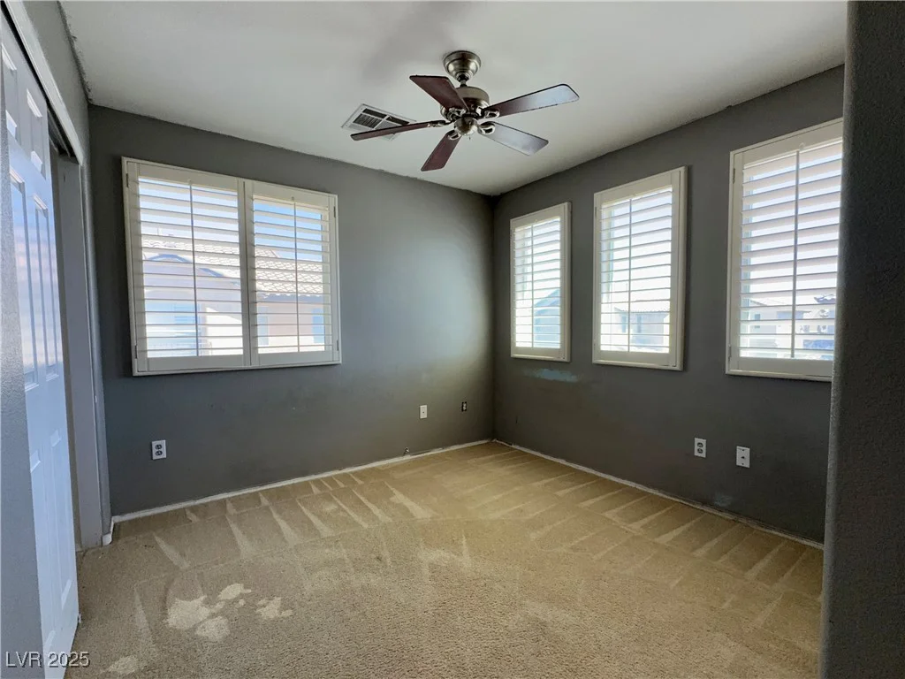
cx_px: 452
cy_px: 340
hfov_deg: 102.1
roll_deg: +0.7
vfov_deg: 85.7
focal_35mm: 14
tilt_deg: -1.8
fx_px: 366
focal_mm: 2.22
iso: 40
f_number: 2.2
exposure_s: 1/128
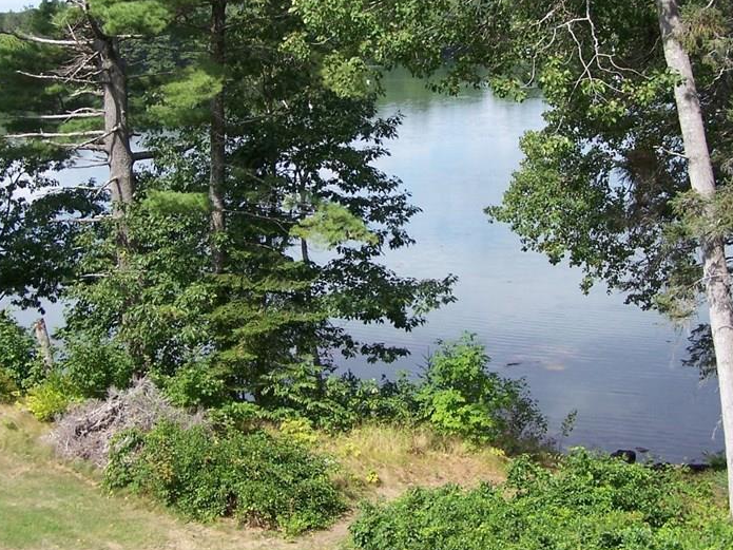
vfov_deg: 25.9
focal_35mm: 56
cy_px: 176
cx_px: 345
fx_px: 1186
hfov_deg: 34.3
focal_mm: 6.3
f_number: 2.8
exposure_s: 1/1000
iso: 80
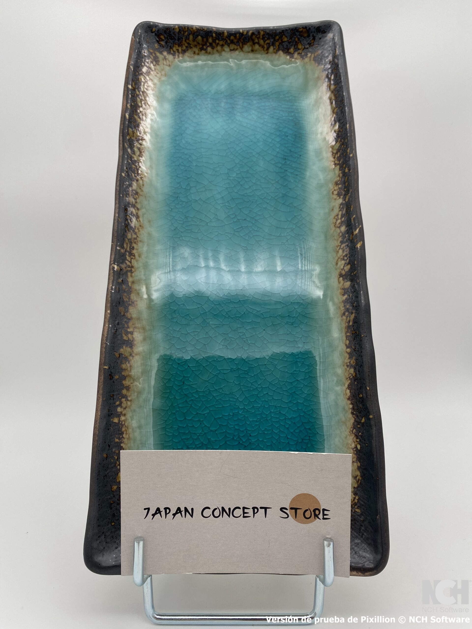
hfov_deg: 53.1
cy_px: 314
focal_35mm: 26
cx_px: 236
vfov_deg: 67.3
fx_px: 473
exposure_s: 1/122
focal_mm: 4.25
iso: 32
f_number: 1.8
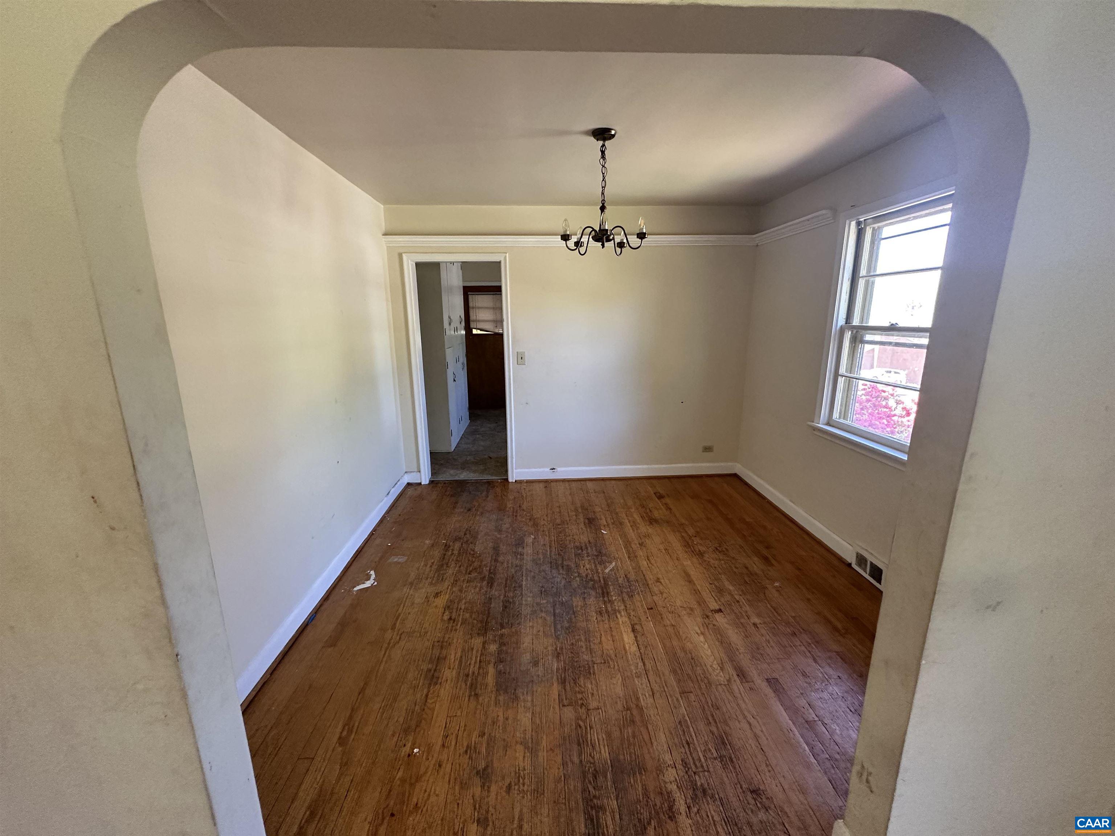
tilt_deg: -11.4
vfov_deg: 85.7
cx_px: 558
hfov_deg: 102.1
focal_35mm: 14
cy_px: 418
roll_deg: +0.7
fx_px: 451
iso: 320
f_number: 2.2
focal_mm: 2.22
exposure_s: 1/96
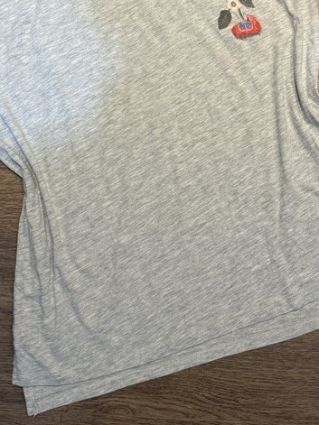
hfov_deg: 28.5
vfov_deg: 36.3
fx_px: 627
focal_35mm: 51
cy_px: 90
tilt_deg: -80.8
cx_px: 172
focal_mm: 6.76
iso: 250
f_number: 1.78
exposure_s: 1/50
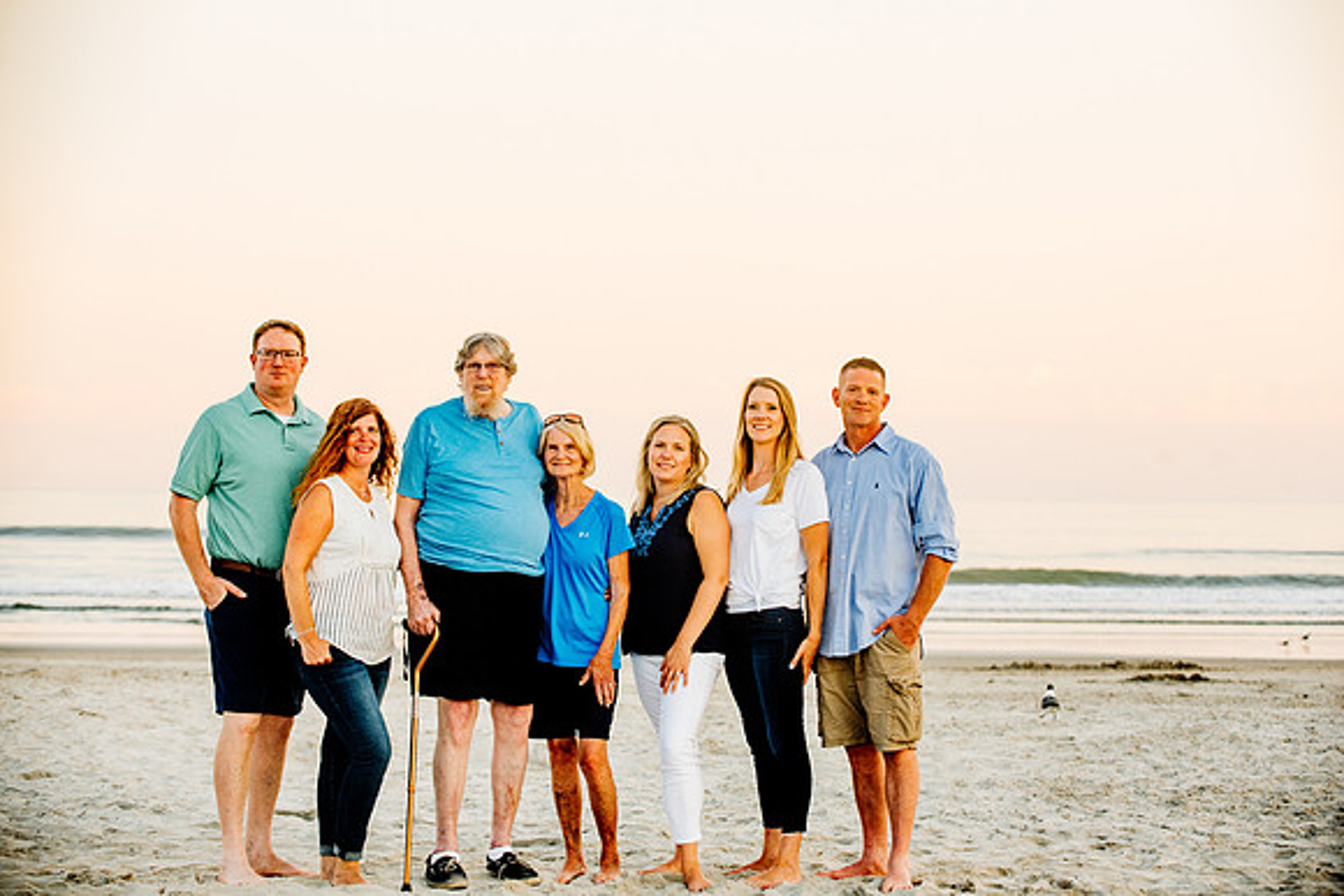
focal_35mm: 95
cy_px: 448
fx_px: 3547
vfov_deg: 14.4
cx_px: 672
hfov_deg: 21.5
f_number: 4.5
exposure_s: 1/200
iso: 400
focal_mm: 95
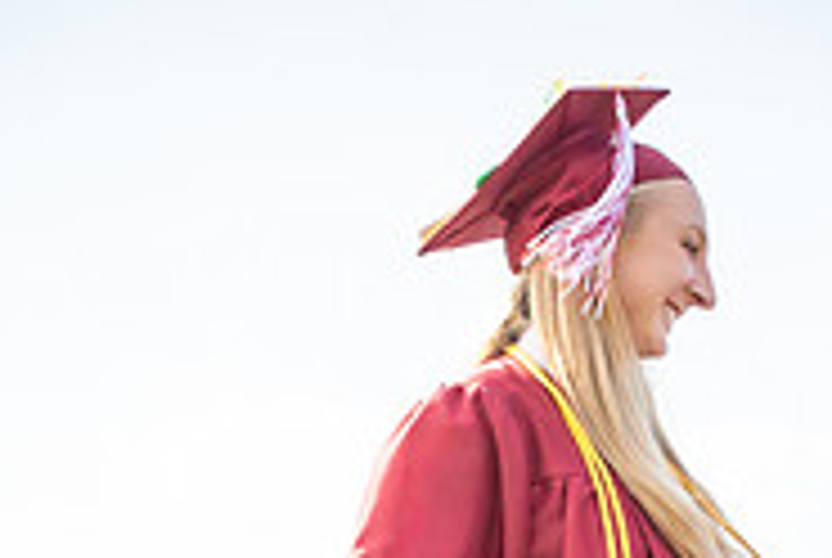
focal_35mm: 93
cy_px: 936
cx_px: 753
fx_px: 2153
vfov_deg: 13.5
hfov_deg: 21.4
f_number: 7.1
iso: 200
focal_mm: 17
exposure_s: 1/500
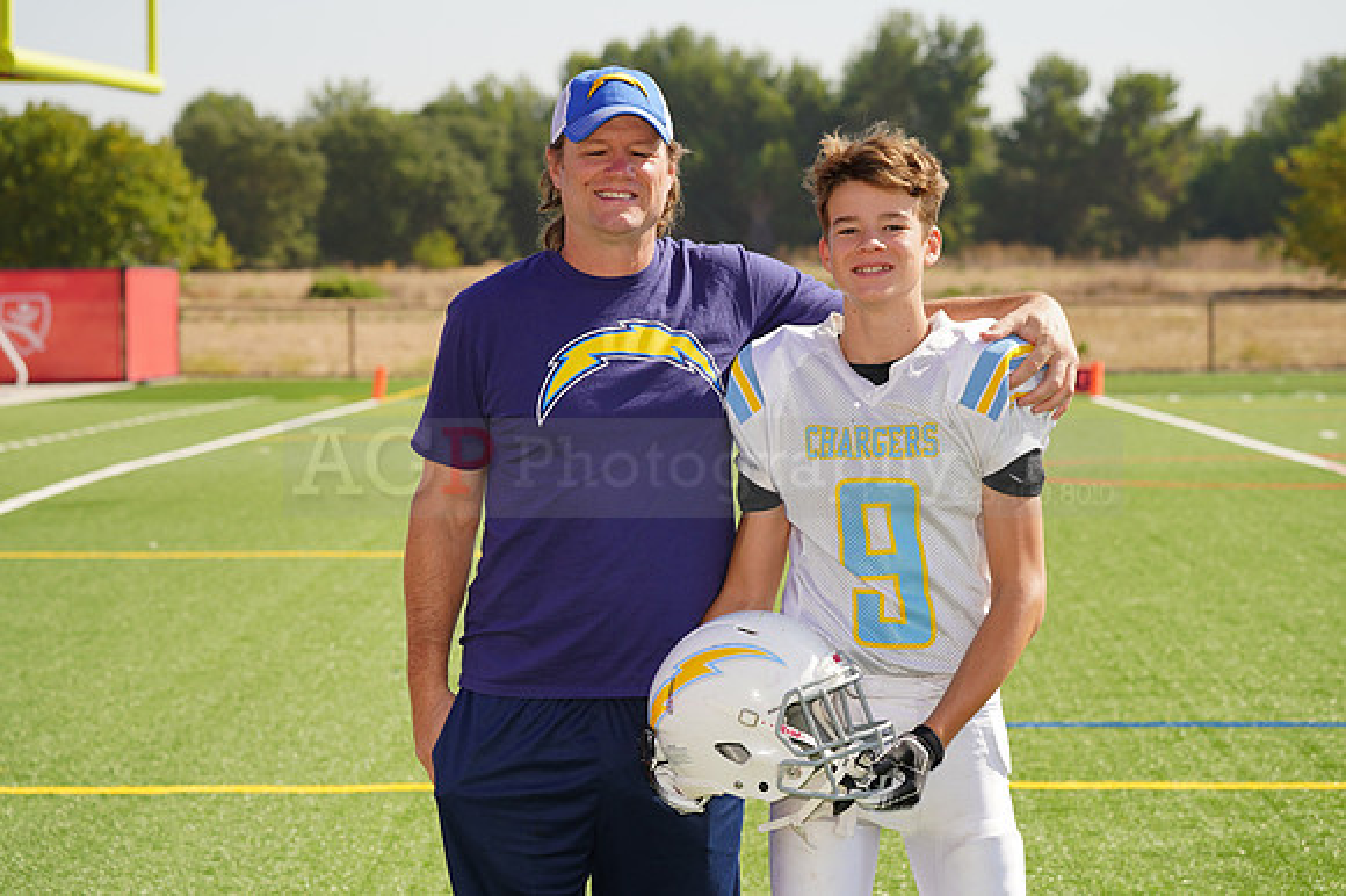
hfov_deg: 17.2
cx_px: 673
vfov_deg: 11.5
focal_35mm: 119
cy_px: 448
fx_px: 4447
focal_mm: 119
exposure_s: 1/250
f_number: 8
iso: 100
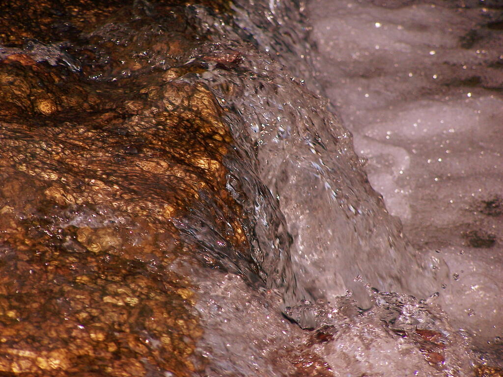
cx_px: 252
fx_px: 4185
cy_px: 188
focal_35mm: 288
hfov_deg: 6.9
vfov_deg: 5.2
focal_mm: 47.7
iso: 80
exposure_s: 1/500
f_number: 3.6
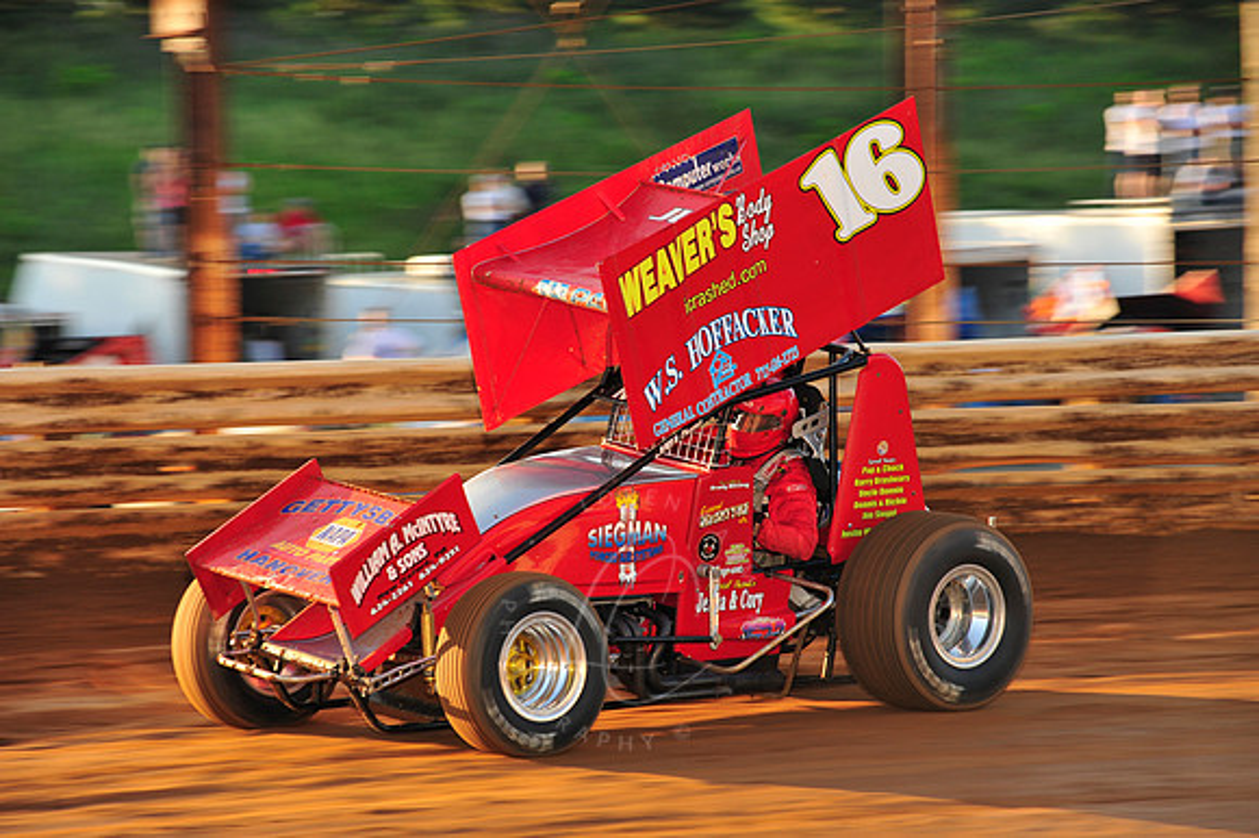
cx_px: 630
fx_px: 6466
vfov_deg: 7.4
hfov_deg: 11.1
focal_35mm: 185
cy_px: 419
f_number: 7.1
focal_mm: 185
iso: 500
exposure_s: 1/320
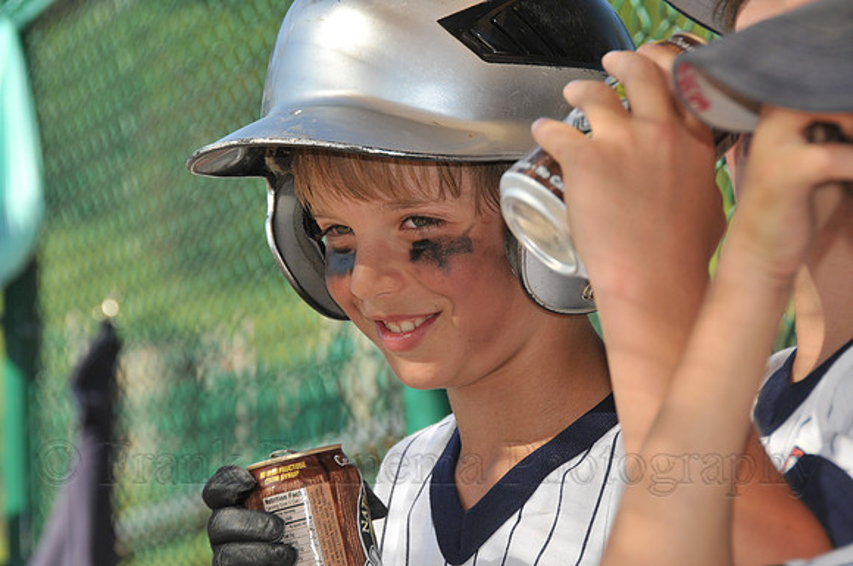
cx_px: 426
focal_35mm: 168
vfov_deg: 8.1
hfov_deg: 12.2
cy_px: 283
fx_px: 3975
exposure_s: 1/320
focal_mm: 112
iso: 200
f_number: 8
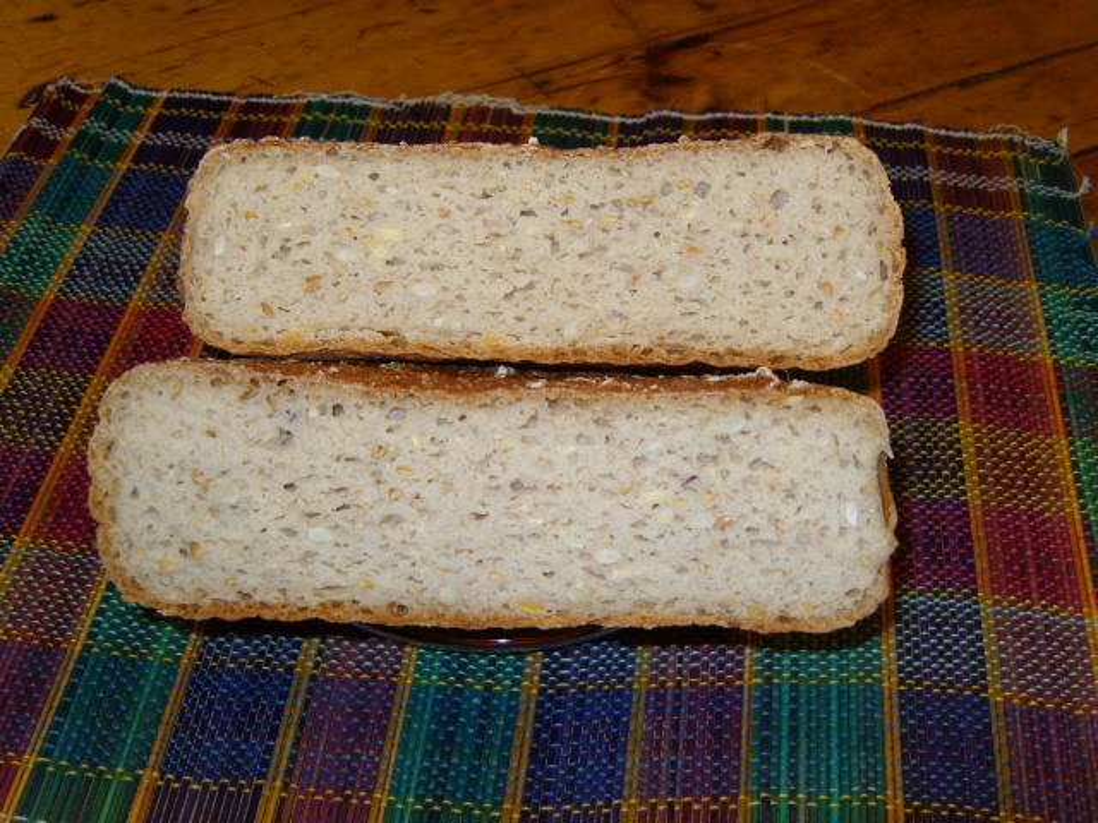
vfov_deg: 40.7
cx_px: 549
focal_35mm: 35
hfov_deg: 52.6
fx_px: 1110
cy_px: 412
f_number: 2.8
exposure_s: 1/30
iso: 100
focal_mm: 7.4
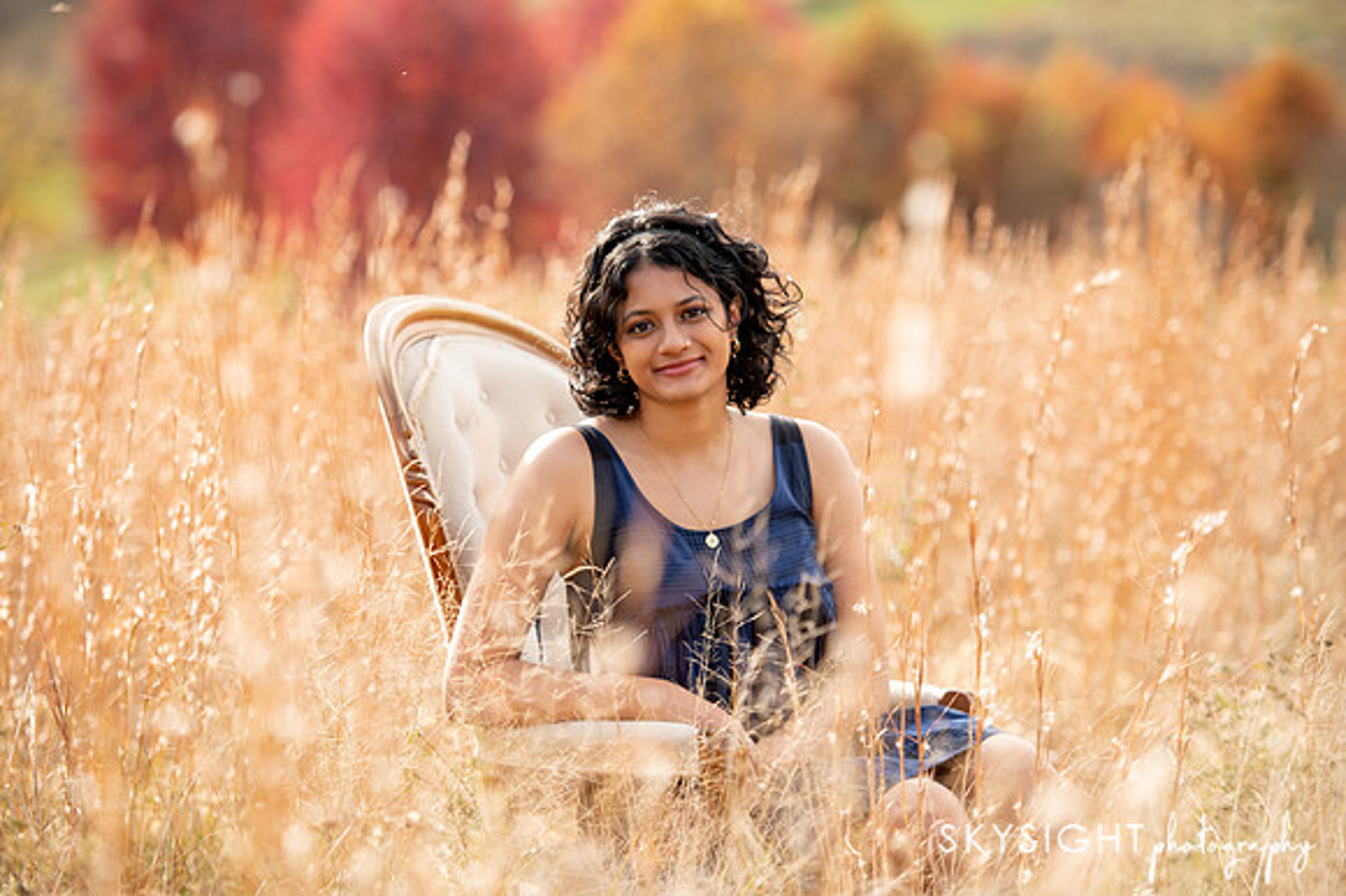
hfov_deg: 14.5
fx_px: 5294
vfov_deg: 9.7
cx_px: 642
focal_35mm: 142
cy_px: 430
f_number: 3.2
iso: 400
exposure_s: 1/800
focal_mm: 135
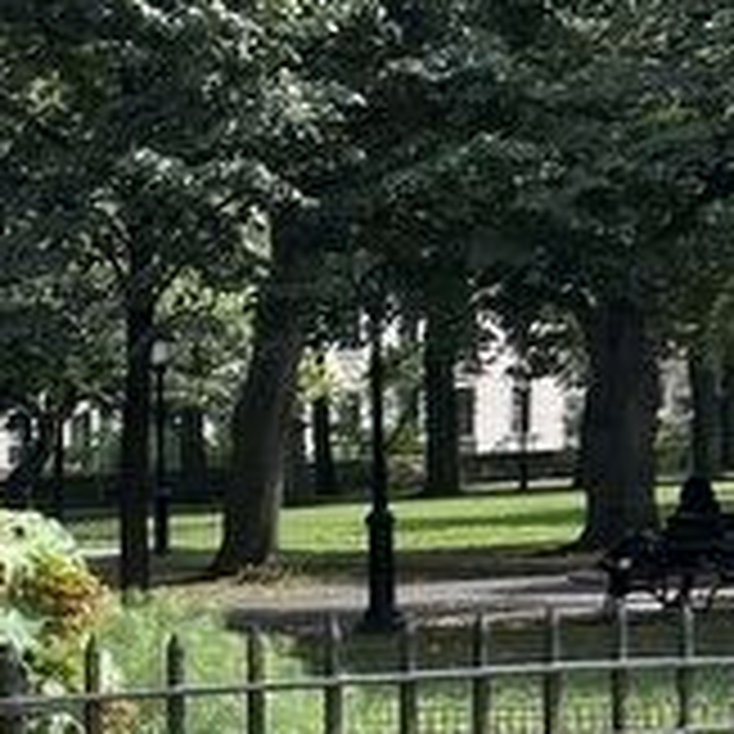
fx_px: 2711
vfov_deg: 15.0
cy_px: 824
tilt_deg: -7.5
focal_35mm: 113
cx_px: -874
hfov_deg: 12.8
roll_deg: +2.1
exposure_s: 1/1553
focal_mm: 5.7
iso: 50
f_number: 1.5
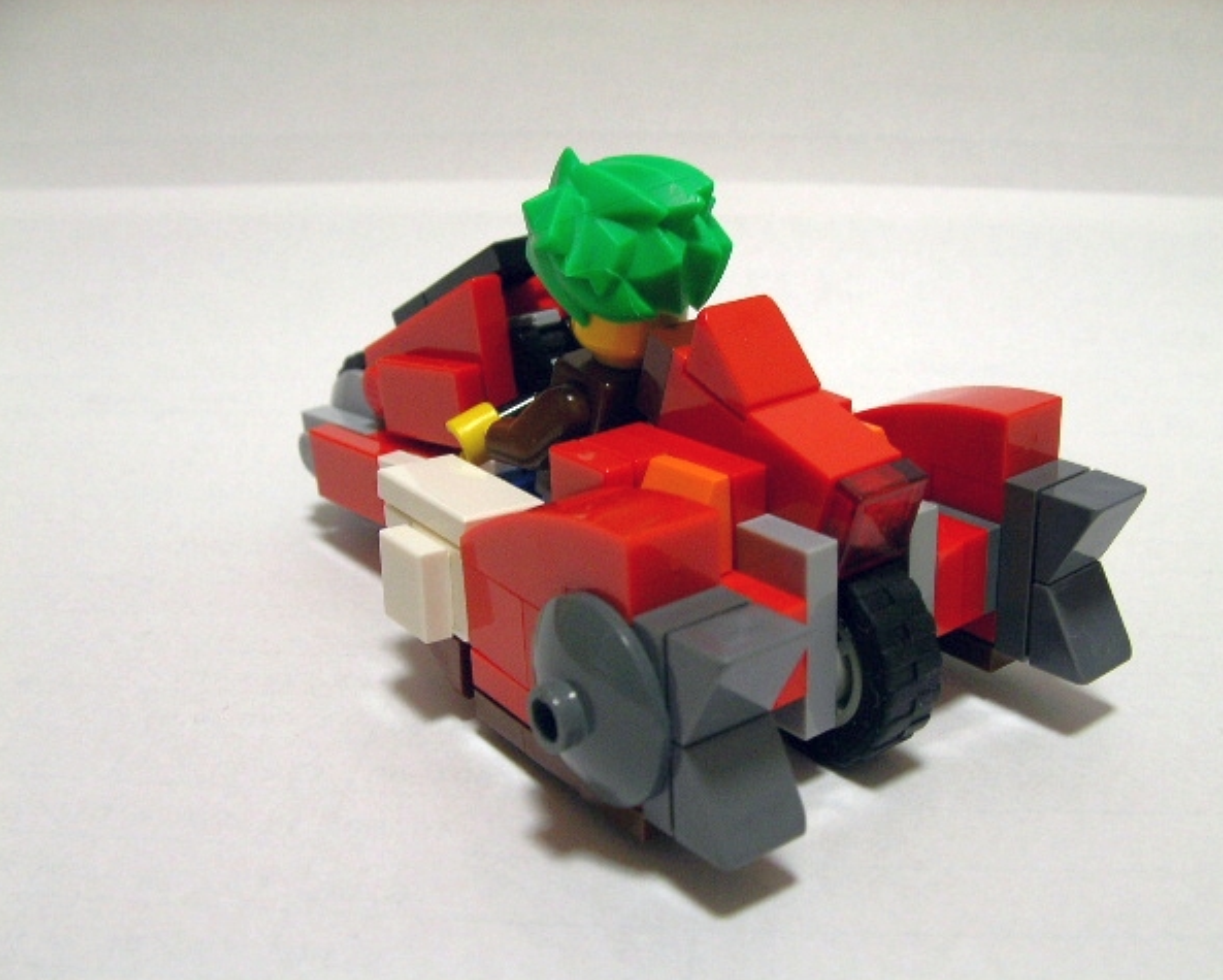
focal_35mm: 40
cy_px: 491
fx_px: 1449
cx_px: 646
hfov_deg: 45.8
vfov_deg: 37.4
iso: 100
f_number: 3.5
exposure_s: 1/14.8
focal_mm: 5.8
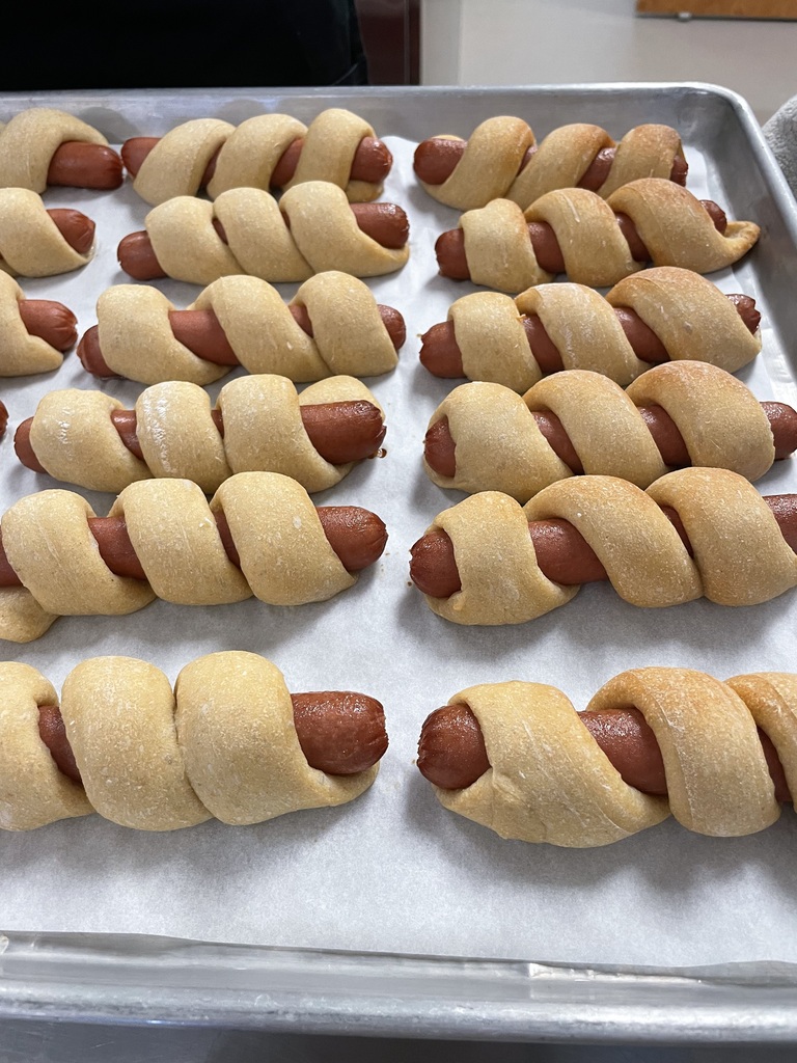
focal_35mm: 26
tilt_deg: -49.1
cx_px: 398
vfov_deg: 67.3
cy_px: 532
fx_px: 798
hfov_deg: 53.1
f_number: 1.6
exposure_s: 1/60
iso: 125
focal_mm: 4.2
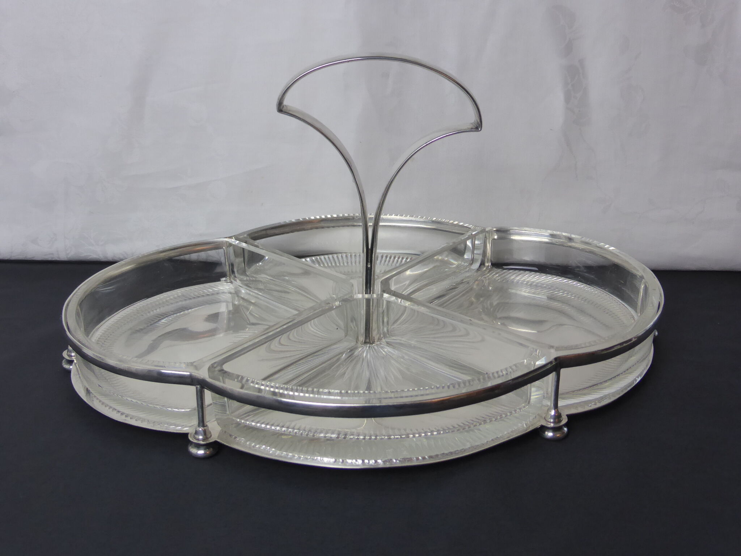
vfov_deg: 36.8
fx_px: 835
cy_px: 278
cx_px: 370
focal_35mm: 39
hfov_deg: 47.9
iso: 320
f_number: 3.9
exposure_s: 1/60
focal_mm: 6.9
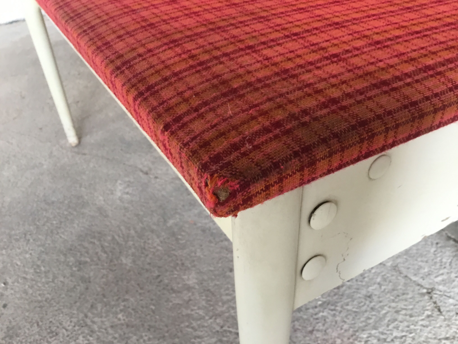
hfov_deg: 58.4
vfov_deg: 45.4
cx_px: 229
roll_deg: +3.2
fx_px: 410
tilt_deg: -35.3
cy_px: 172
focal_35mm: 31
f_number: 2.4
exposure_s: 1/33
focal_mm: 3.3
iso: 100
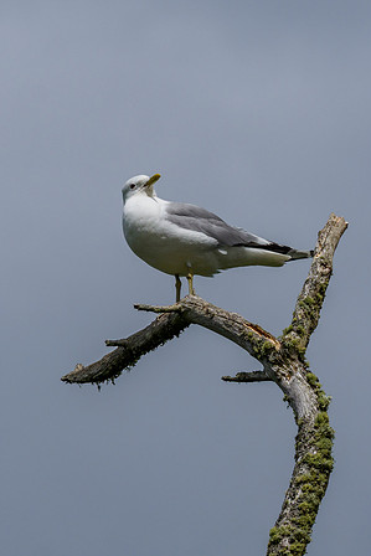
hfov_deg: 1.5
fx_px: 14518
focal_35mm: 940
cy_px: 244
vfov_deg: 2.2
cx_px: 189
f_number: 10
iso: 200
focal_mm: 300
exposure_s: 1/1250
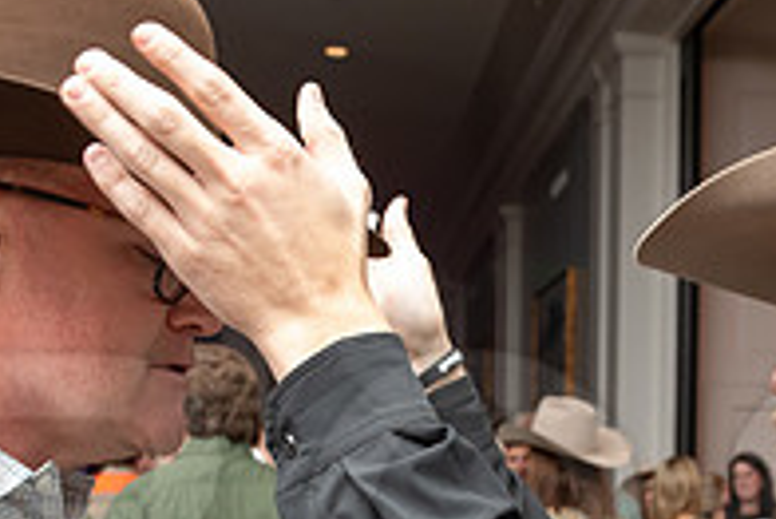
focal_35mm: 71
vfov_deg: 18.7
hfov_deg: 28.4
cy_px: 513
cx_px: 443
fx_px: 1532
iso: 3200
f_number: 6.3
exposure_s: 1/100
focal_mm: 24
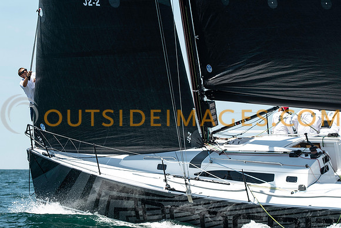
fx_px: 2025
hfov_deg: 9.6
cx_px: 139
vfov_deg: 6.4
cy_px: 93
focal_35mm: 214
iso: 250
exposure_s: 1/640
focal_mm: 120
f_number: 5
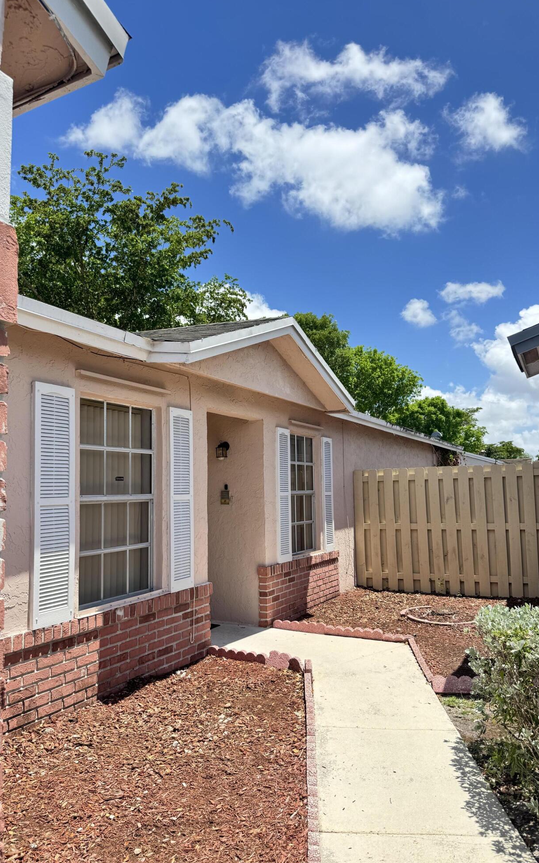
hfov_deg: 47.6
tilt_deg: +4.8
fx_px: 611
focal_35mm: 26
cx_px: 257
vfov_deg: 70.4
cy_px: 437
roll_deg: +1.1
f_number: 1.78
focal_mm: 6.76
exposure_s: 1/2174
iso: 80
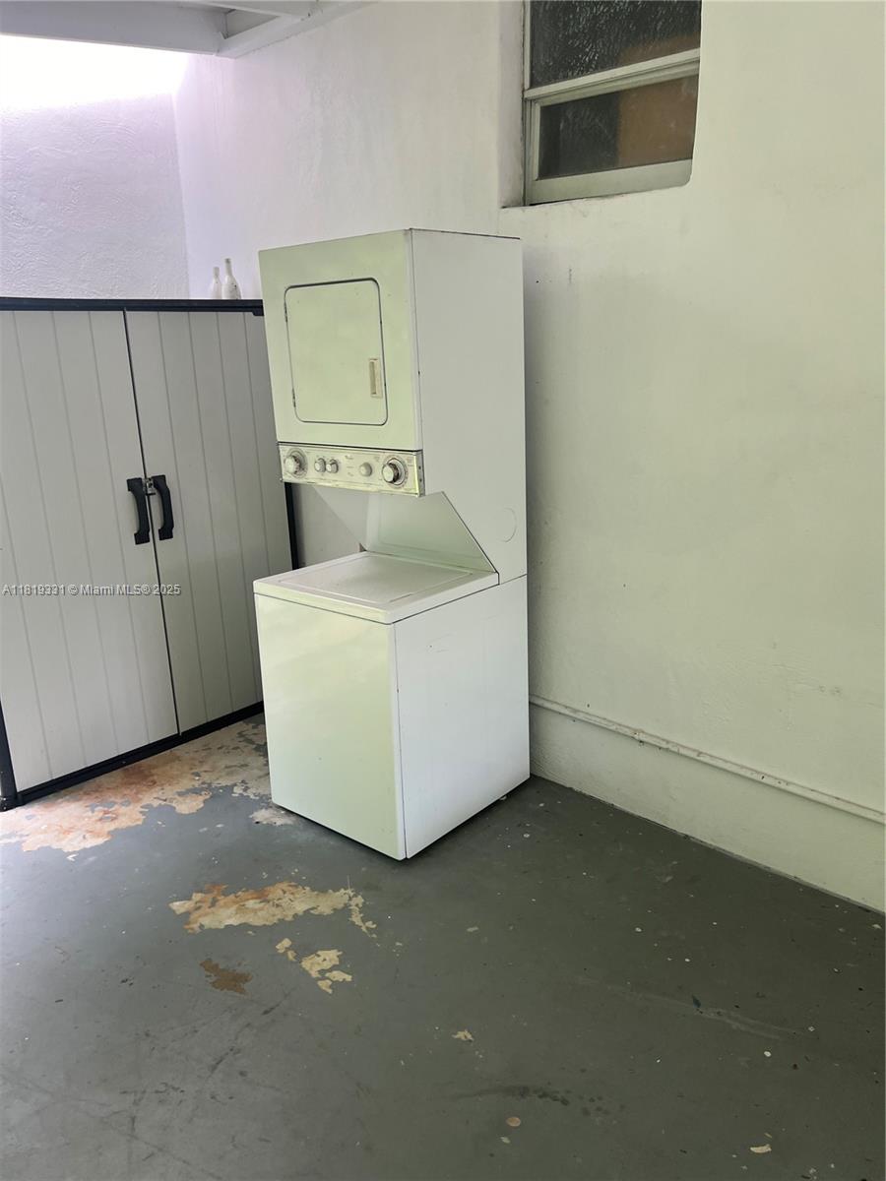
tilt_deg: -14.3
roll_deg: +0.8
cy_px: 590
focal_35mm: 26
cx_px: 443
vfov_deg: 67.3
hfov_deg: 53.1
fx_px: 887
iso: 64
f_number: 1.5
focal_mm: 5.7
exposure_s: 1/121
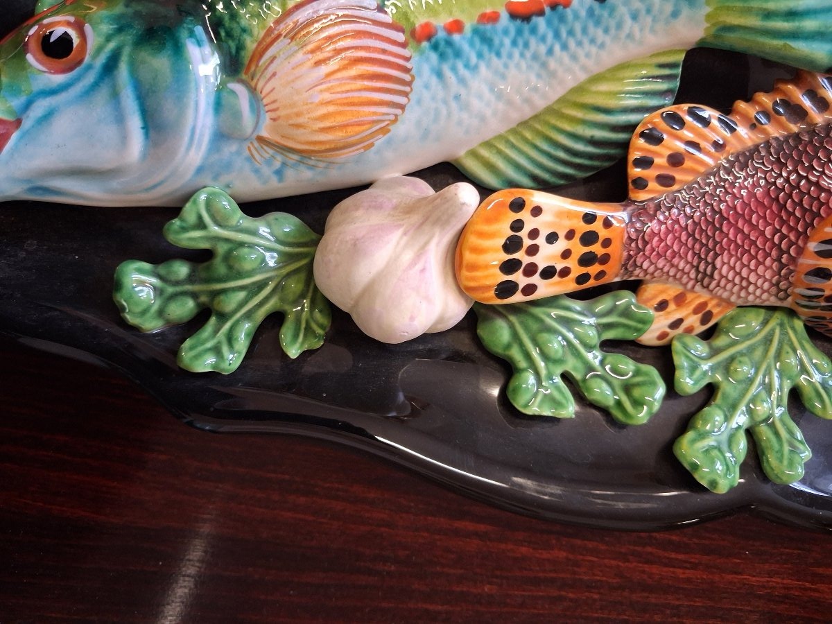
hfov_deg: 65.3
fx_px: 649
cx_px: 416
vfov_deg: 51.4
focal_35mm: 27
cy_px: 312
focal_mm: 4
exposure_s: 1/50
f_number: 1.8
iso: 320
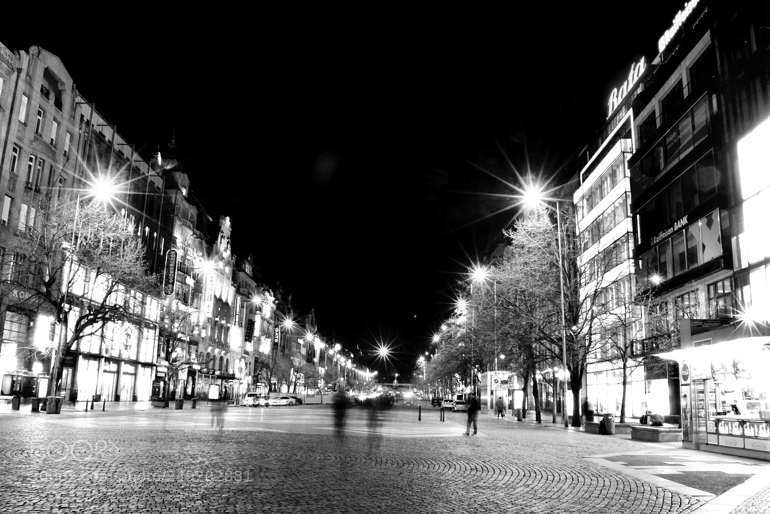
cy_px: 257
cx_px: 385
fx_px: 642
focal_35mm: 30
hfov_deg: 61.9
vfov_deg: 43.6
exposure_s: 25
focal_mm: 20
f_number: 22
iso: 100
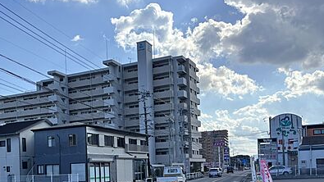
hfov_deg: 46.6
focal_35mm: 43
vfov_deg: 26.8
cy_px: 161
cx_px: 108
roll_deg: +1.9
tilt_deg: +1.0
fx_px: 369
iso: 50
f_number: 1.6
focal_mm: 5.96
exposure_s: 1/2857
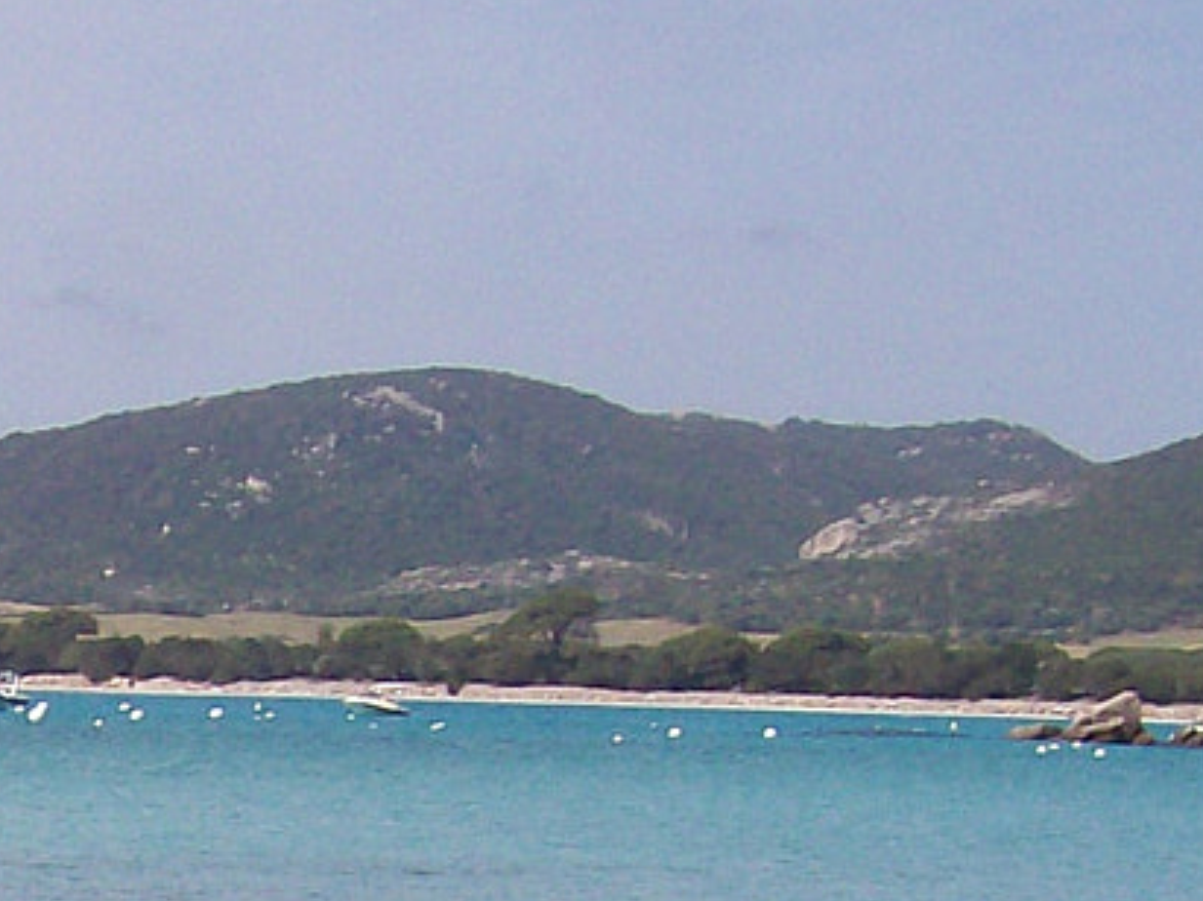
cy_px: 1637
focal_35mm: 140
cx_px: -536
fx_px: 4864
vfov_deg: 10.0
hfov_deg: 13.4
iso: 80
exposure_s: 1/1028
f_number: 4.8
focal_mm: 6
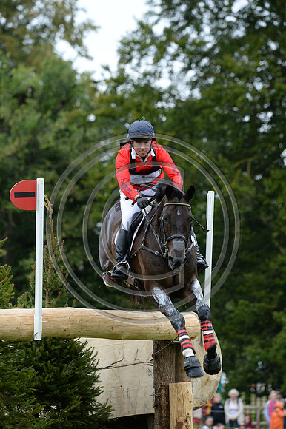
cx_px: 143
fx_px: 3579
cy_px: 214
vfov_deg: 6.9
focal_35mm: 300
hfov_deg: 4.6
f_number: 6.3
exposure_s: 1/1000
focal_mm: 300
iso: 1000
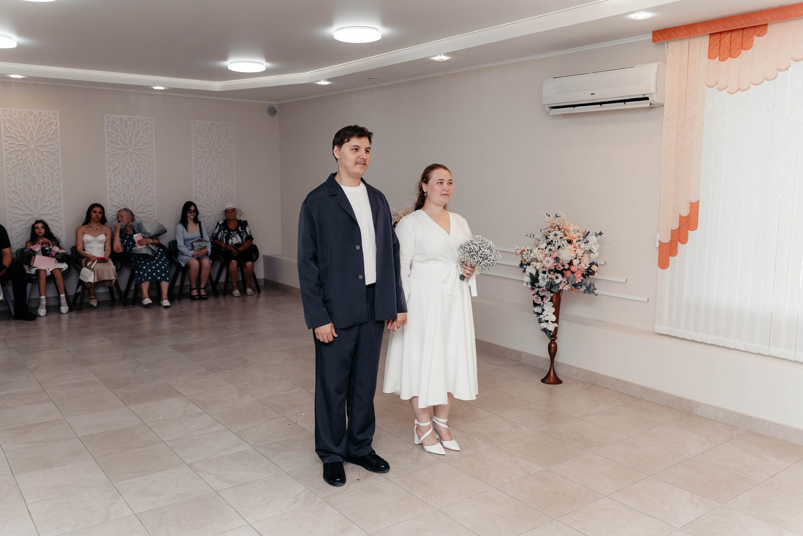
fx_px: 659
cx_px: 401
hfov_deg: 62.7
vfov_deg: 44.2
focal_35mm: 30
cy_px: 259
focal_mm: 28
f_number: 3.2
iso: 125
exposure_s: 1/200
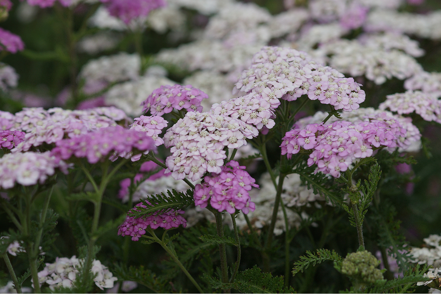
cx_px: 220
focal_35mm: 150
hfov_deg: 13.7
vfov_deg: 9.1
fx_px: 1837
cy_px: 147
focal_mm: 100
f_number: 5
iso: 100
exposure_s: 1/250
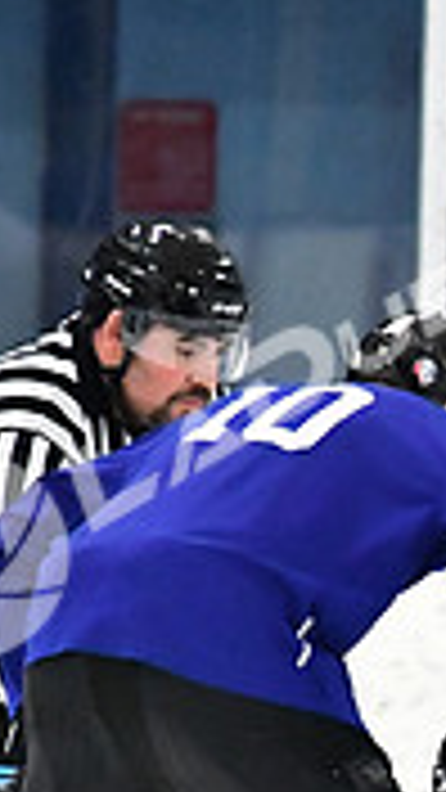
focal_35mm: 1037
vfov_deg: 2.1
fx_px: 21802
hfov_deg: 1.2
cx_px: 901
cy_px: 790
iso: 6400
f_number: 3.2
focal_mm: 200
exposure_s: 1/1250
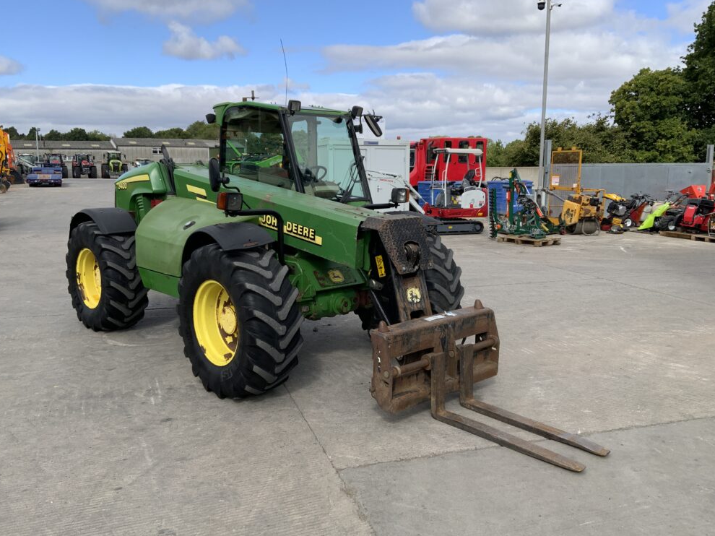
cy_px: 260
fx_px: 620
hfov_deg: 60.0
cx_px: 359
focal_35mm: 30
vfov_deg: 46.8
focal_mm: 3
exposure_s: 1/1577
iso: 16
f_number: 1.8
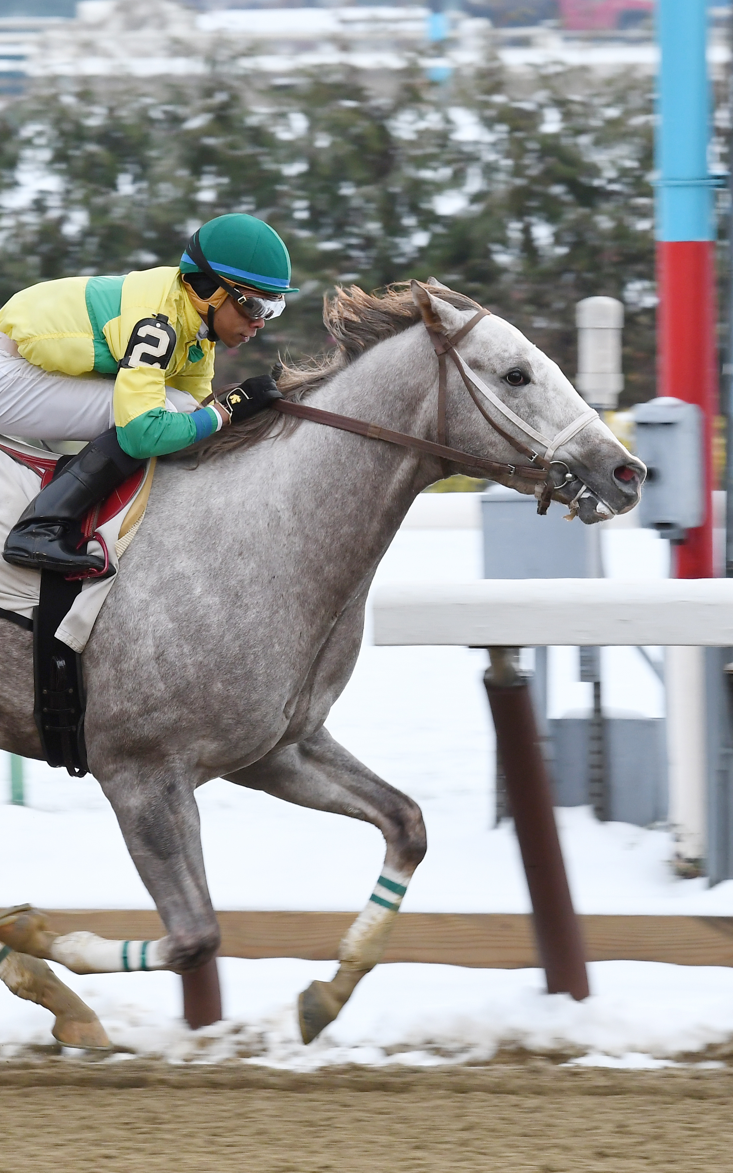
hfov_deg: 3.4
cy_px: 587
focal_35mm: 389
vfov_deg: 5.4
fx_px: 12426
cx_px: 36
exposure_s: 1/500
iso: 800
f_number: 11
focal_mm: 165
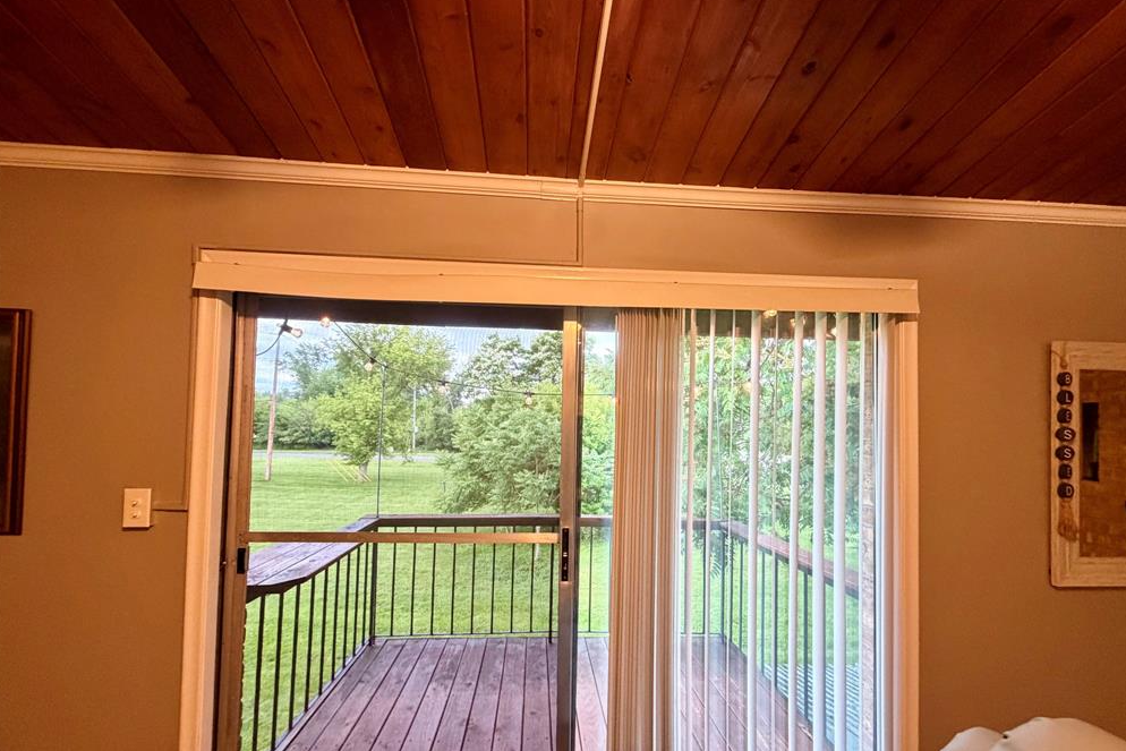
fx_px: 469
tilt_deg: +2.0
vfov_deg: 77.2
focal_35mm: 15
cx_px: 572
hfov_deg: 100.4
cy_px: 409
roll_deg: -1.7
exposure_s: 1/60
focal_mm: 2.22
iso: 400
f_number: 2.2
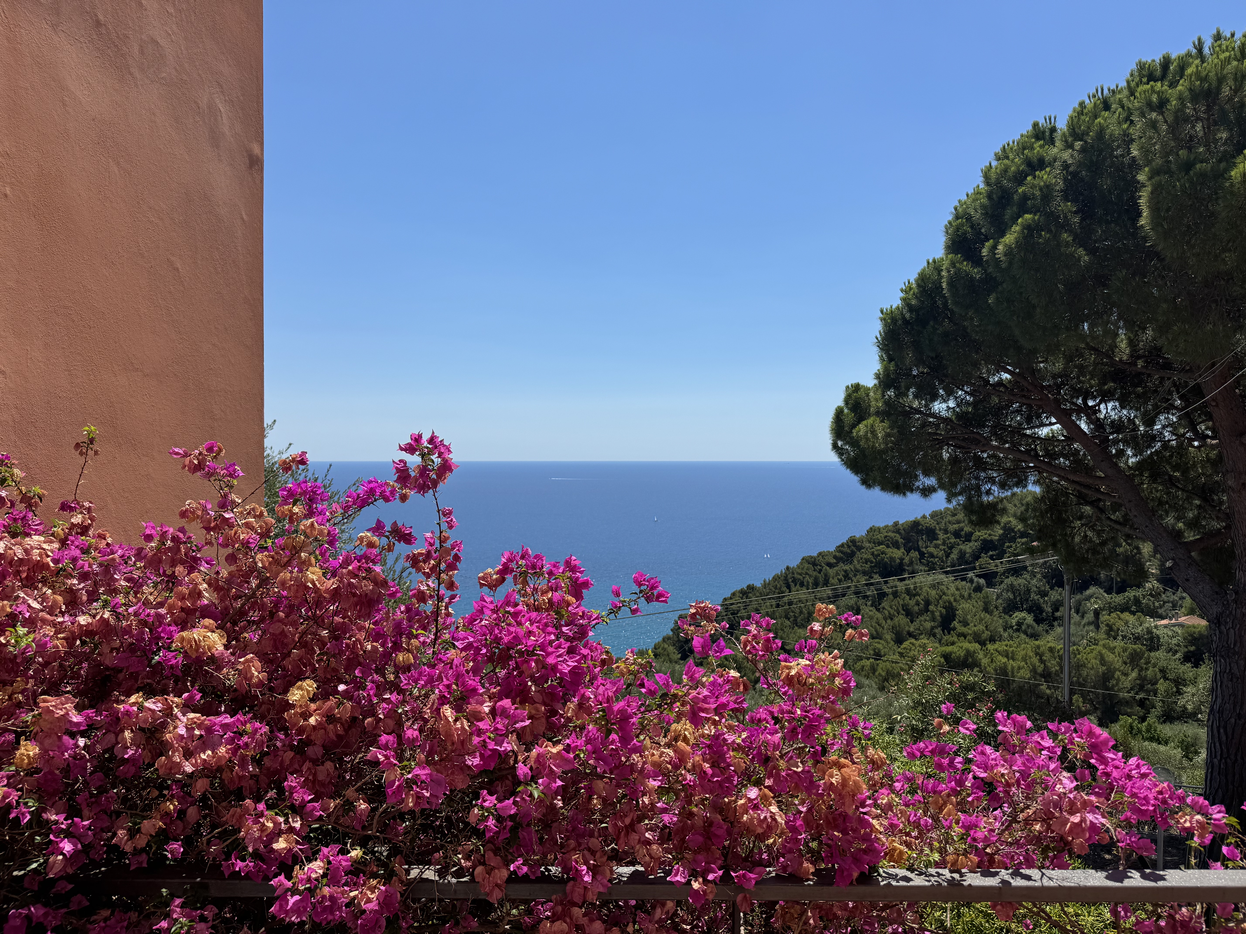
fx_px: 864
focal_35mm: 24
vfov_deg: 56.8
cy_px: 467
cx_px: 623
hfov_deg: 71.6
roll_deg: +0.2
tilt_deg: -0.7
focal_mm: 6.76
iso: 80
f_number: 1.78
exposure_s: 1/7092
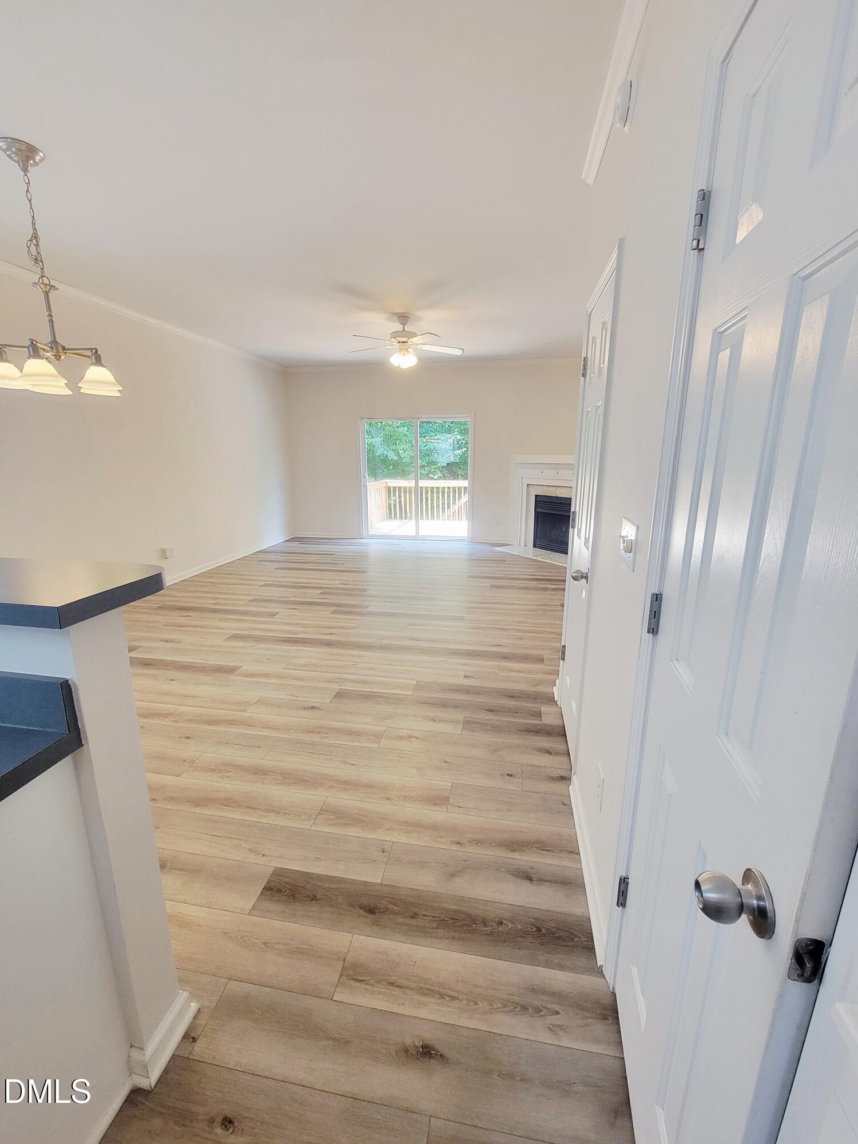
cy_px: 572
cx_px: 429
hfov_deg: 89.9
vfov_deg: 106.2
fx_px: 430
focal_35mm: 13
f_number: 2.2
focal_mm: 2.2
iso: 320
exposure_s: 1/60.2
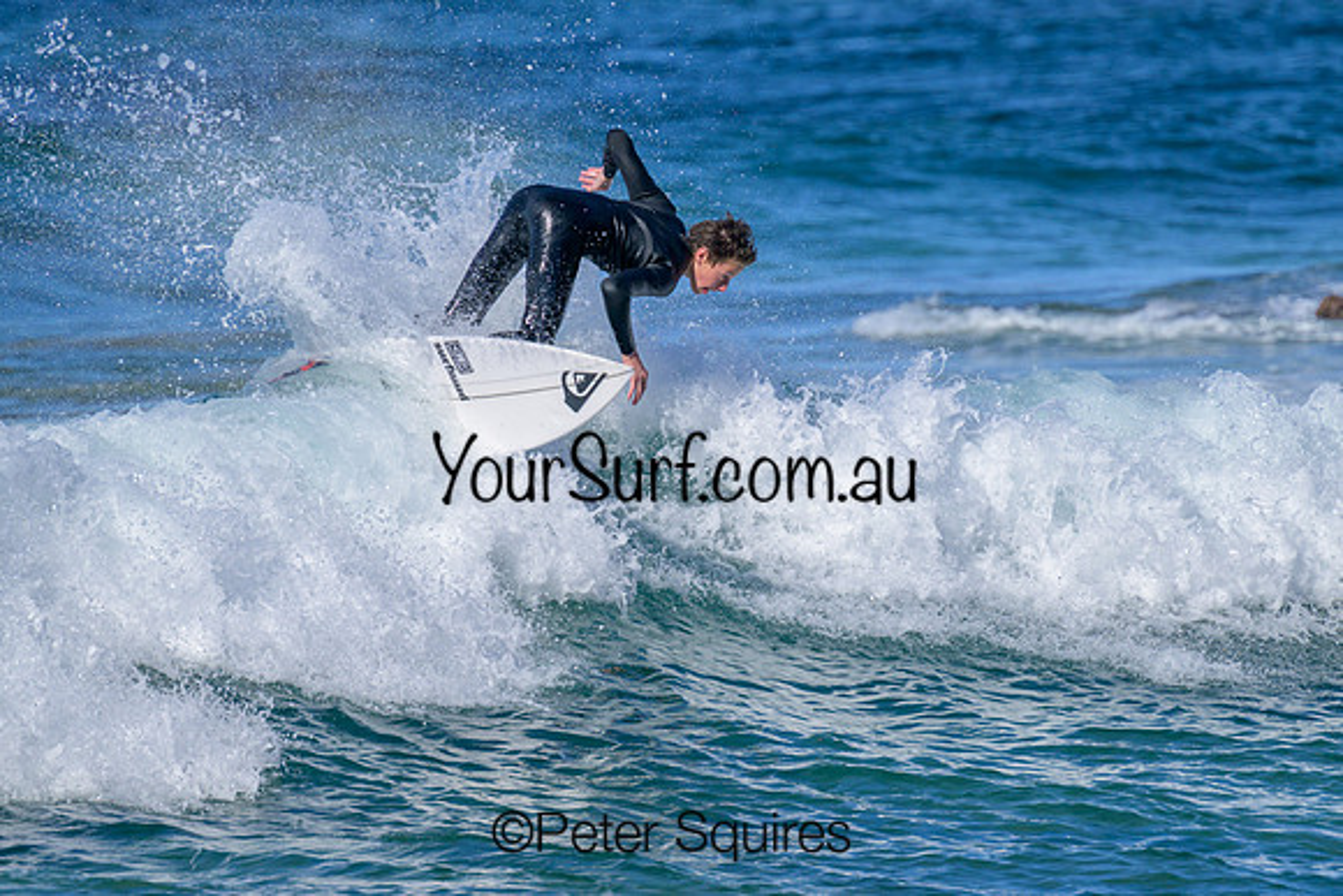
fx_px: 28736
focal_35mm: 770
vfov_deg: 1.8
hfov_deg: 2.7
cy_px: 392
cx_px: 764
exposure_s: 1/2000
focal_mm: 560
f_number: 8
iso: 320
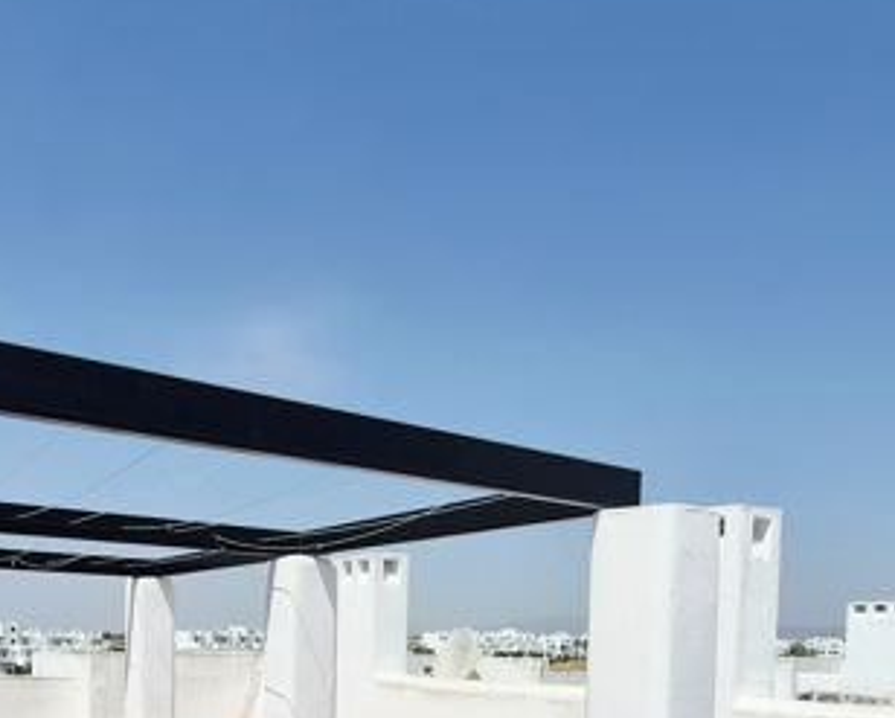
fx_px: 769
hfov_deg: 59.9
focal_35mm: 29
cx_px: 362
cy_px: 677
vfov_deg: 44.4
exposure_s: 1/10000
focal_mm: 2.2
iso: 100
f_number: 2.2
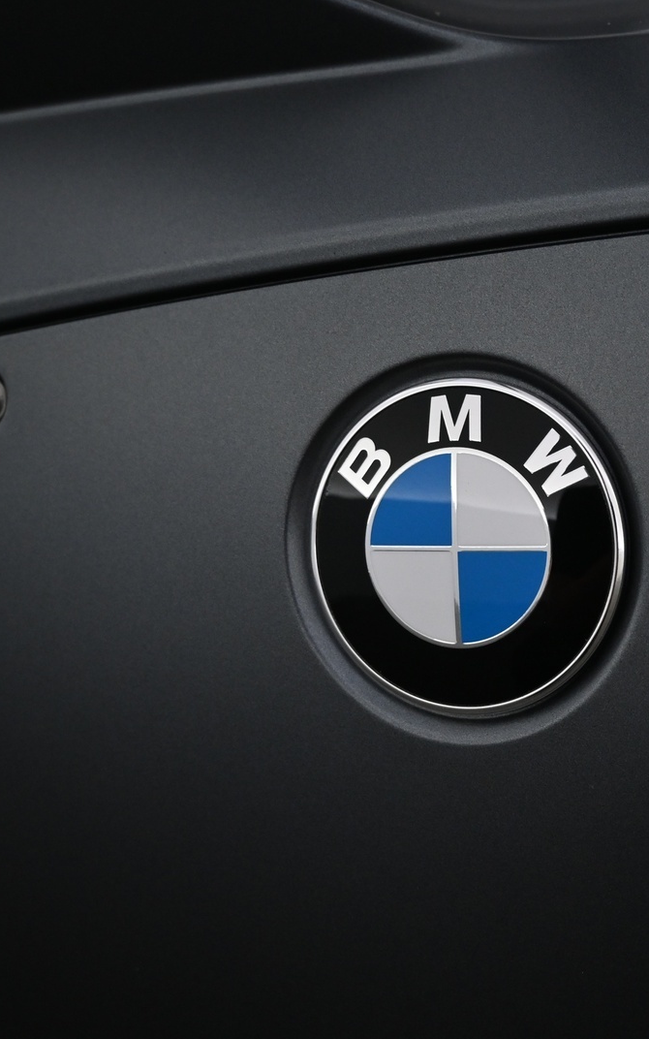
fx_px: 1635
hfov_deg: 22.3
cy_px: 522
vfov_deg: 35.2
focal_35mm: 58
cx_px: 466
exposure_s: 1/40
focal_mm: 25
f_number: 4.2
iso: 1100
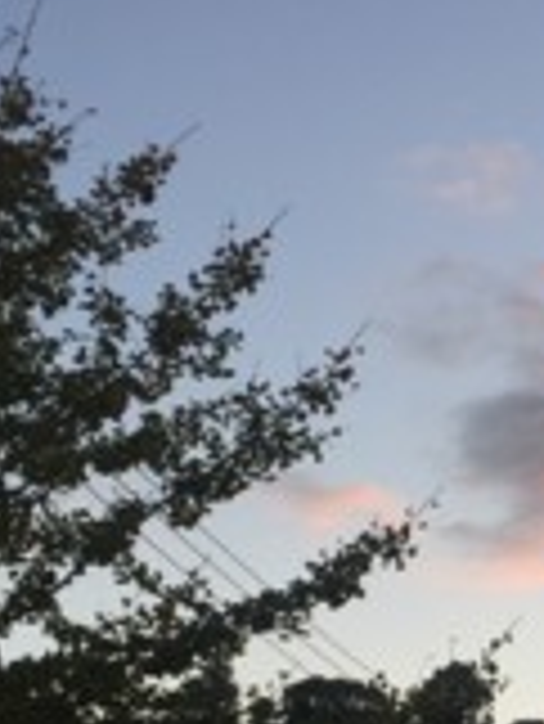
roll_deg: -1.7
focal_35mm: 81
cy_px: 616
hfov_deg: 17.4
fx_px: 1695
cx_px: 652
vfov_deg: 23.6
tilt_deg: +13.6
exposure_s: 1/173
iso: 32
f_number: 2.2
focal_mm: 4.15
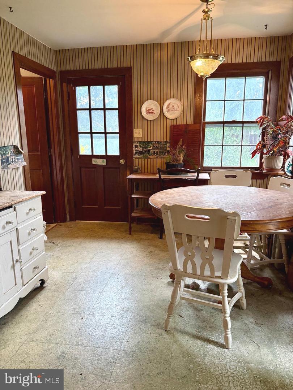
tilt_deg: -11.6
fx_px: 271
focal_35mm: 24
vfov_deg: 71.6
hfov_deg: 56.8
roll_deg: +0.0
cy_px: 195
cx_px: 146
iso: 250
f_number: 1.78
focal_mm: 6.76
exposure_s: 1/120
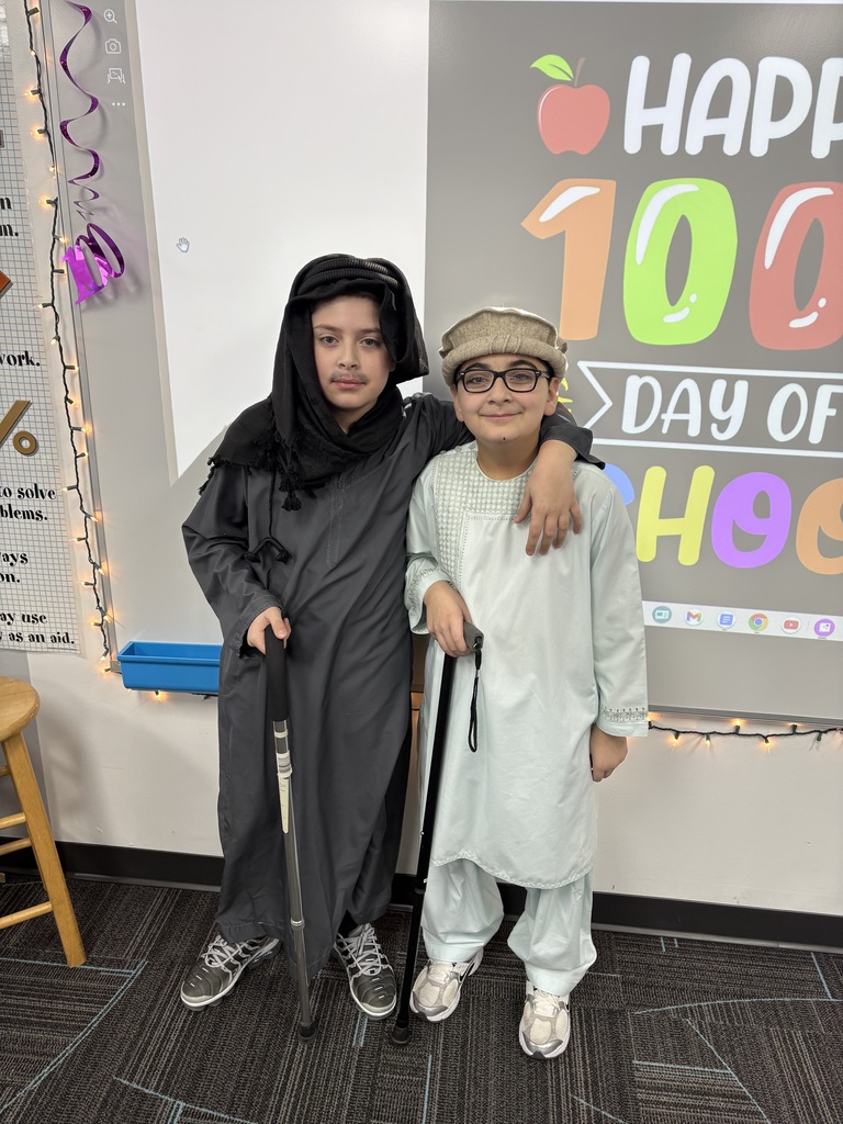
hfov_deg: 53.1
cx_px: 422
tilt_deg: -20.2
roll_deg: -1.8
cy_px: 562
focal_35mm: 26
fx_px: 844
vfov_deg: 67.3
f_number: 1.6
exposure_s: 1/120
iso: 100
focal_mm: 5.96
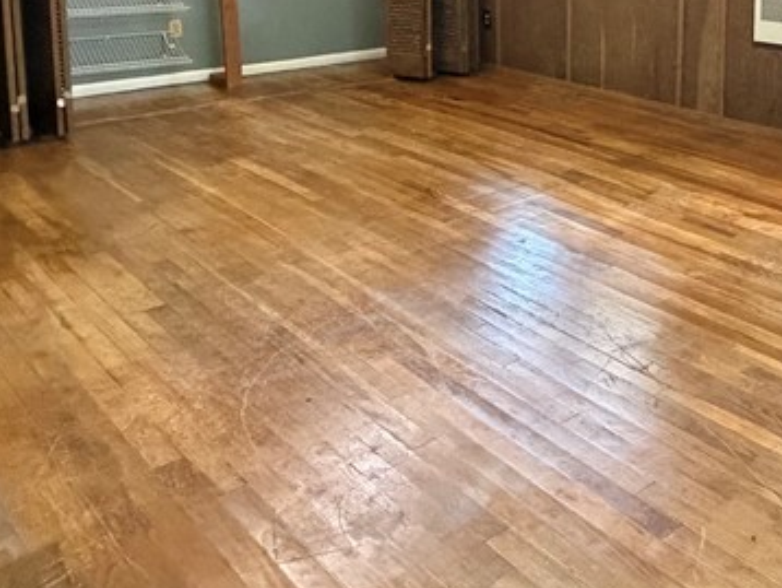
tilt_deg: -8.8
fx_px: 904
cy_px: 42
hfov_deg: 42.7
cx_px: 708
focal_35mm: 40
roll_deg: -1.0
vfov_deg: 33.8
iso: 1250
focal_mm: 2.22
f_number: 2.2
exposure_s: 1/60
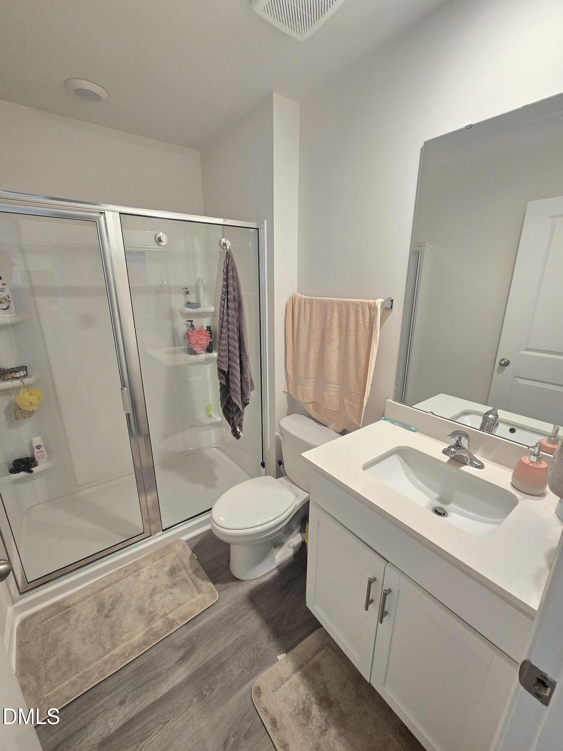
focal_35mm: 13
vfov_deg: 106.2
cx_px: 282
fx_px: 282
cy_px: 376
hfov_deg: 89.9
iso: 400
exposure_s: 1/60
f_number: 2.2
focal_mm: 2.2
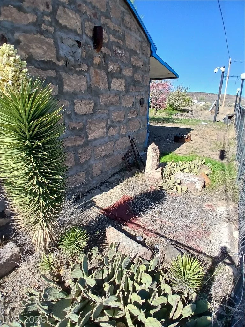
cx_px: 122
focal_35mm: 17
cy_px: 164
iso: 50
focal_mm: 1.4
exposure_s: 1/967
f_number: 2.2
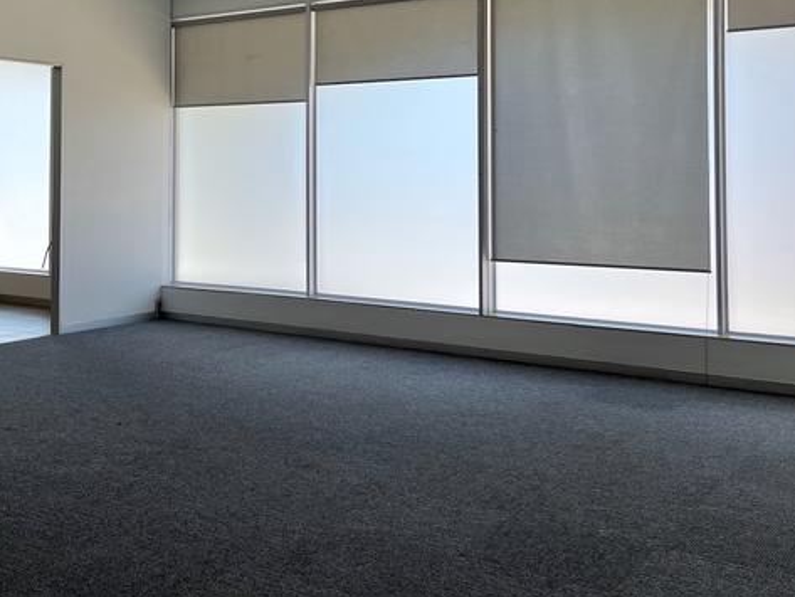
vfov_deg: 32.2
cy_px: 140
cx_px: 255
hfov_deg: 42.3
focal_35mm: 44
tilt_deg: +1.6
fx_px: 1011
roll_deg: +0.2
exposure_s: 1/236
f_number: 1.6
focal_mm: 5.1
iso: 40
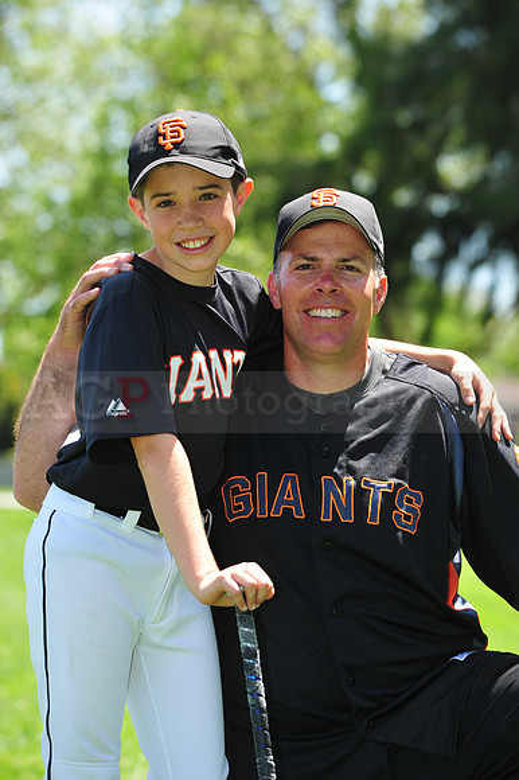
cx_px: 260
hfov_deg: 8.8
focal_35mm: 155
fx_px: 3356
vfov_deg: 13.3
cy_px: 390
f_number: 6.3
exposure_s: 1/250
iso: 200
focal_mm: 155
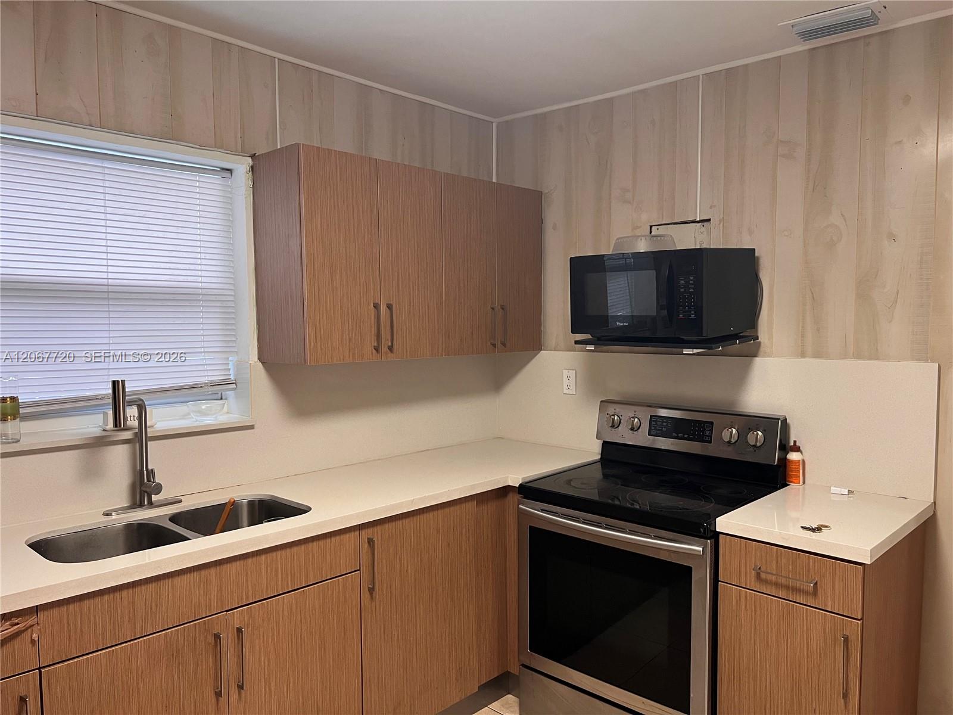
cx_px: 476
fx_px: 716
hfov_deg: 67.3
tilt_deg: -4.4
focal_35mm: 26
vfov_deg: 53.1
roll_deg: +0.1
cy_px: 358
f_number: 1.5
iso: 160
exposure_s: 1/60
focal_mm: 5.7
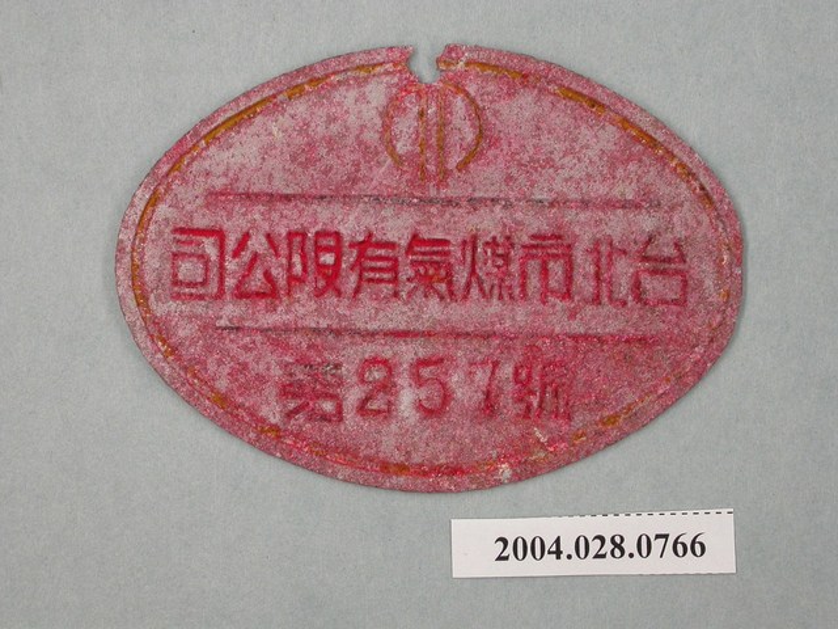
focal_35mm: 112
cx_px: 419
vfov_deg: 13.2
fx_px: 2711
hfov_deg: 17.6
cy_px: 314
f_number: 4.2
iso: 100
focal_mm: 23.3
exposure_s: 1/30
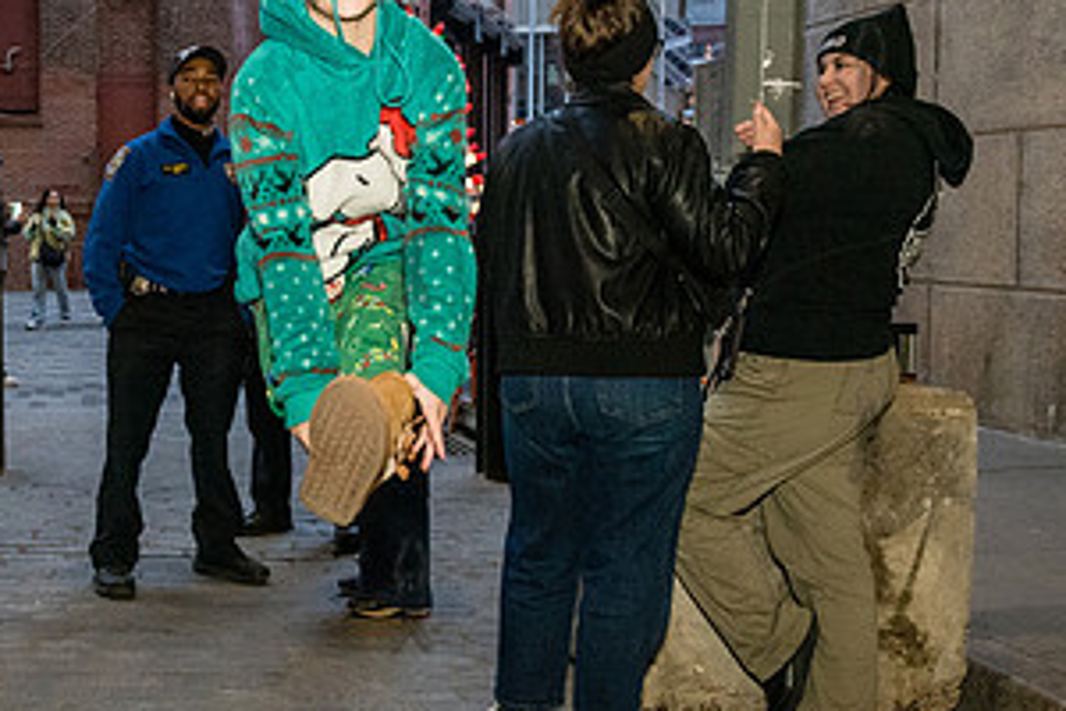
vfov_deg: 25.5
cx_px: 299
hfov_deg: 36.8
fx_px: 1569
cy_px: 328
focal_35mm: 53
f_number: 3.5
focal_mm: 24
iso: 4000
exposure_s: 1/160
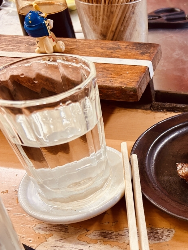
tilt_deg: -37.8
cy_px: 136
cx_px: 215
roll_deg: -2.4
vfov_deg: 42.0
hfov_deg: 28.7
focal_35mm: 45
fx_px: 326
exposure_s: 1/50
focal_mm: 5.7
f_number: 1.5
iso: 250
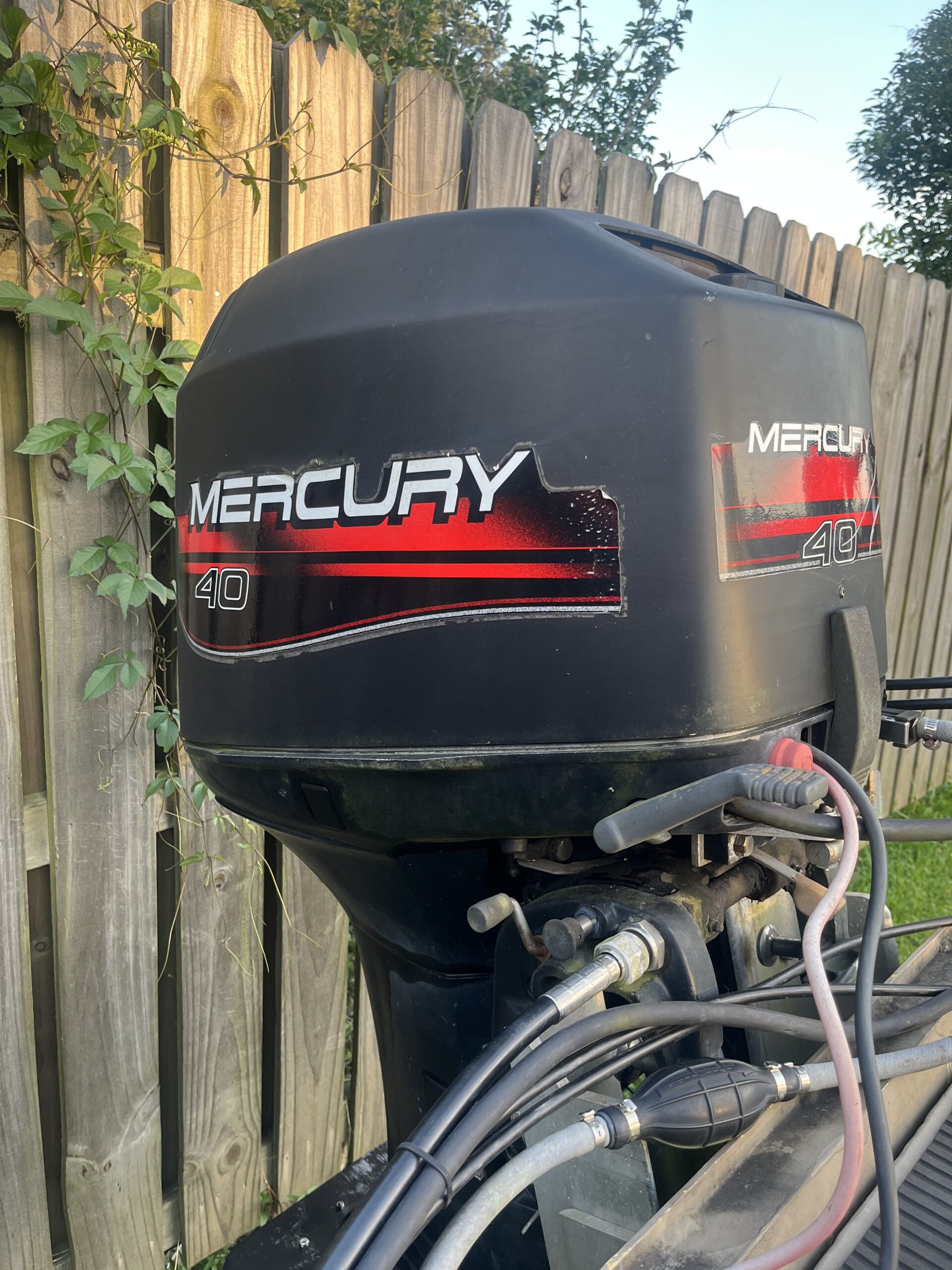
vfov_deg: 67.3
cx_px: 476
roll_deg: -2.1
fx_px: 953
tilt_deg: -13.5
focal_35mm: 26
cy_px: 635
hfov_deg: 53.1
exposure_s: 1/122
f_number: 1.6
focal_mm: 5.1
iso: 80
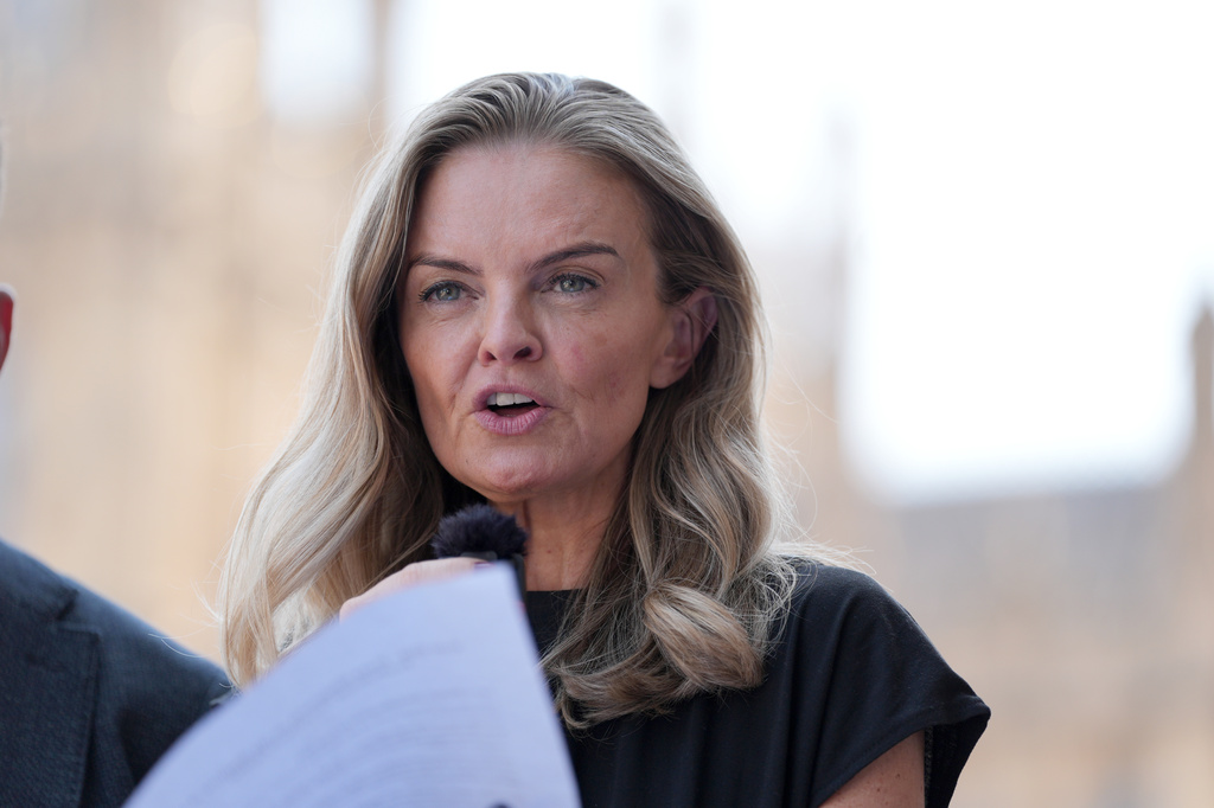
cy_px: 404
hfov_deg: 11.7
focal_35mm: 175
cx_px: 607
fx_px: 5899
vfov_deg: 7.8
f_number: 2.8
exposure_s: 1/800
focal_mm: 175
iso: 250
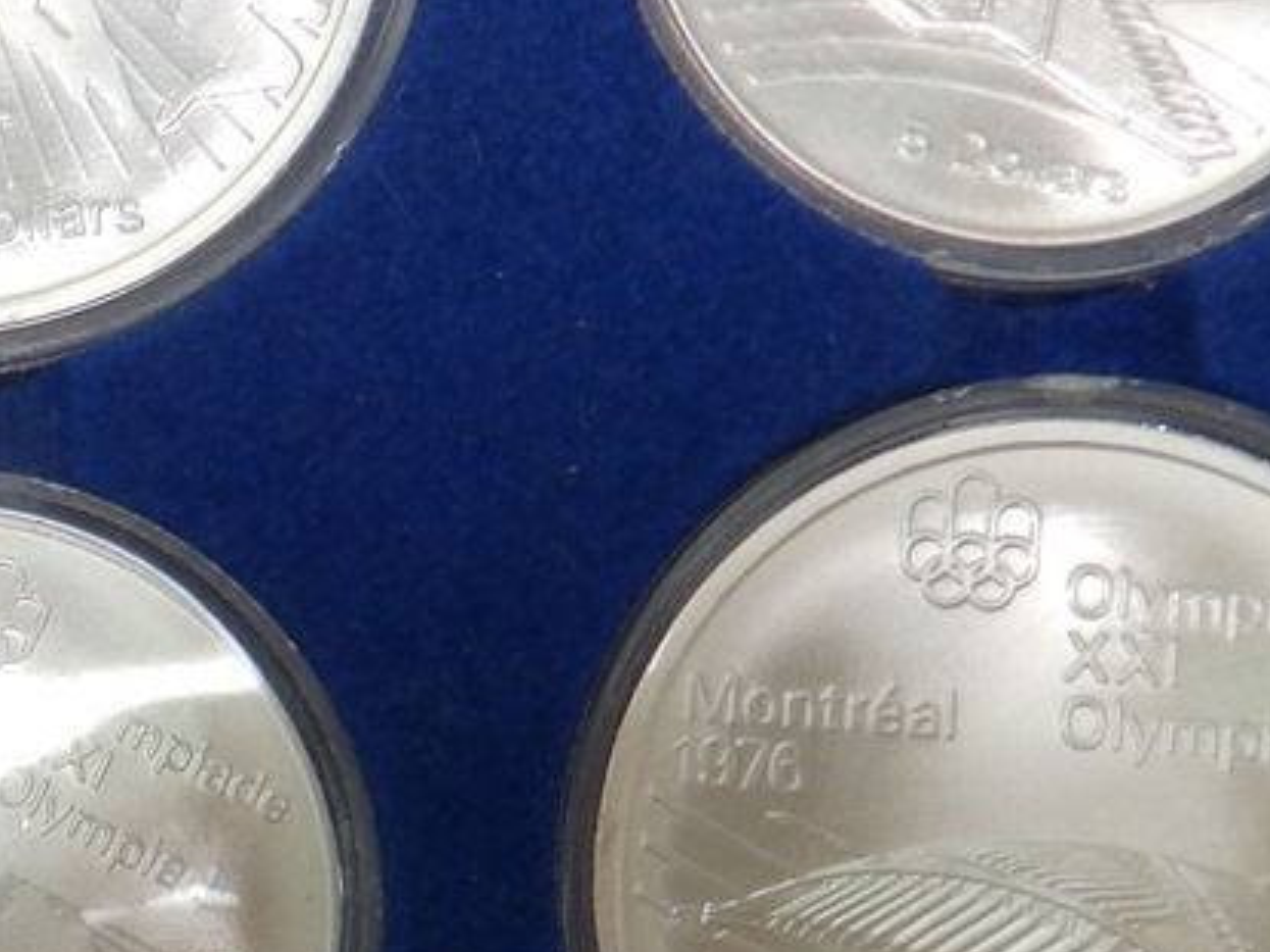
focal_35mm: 108
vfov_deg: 13.6
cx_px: -588
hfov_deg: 16.7
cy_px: 888
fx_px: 3961
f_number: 3.7
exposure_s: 1/30
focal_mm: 5.7
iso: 250
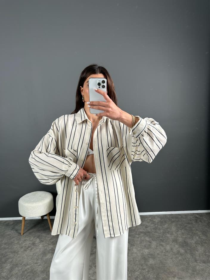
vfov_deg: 71.6
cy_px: 140
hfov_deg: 56.8
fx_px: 194
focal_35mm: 24
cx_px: 105
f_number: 1.78
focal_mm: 6.86
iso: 64
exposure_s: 1/100
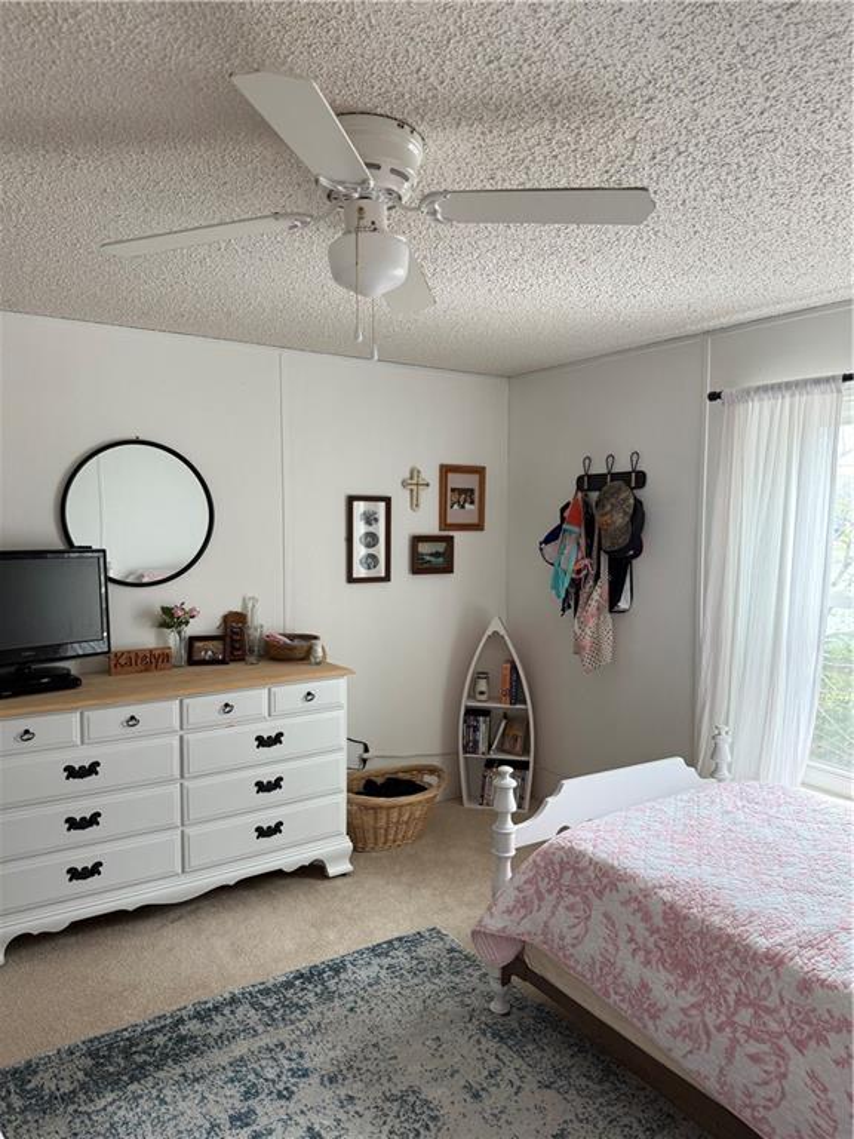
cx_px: 427
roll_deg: -0.4
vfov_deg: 71.6
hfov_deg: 56.8
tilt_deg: -4.8
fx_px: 789
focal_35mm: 24
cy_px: 570
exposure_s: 1/121
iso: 125
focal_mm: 6.76
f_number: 1.78
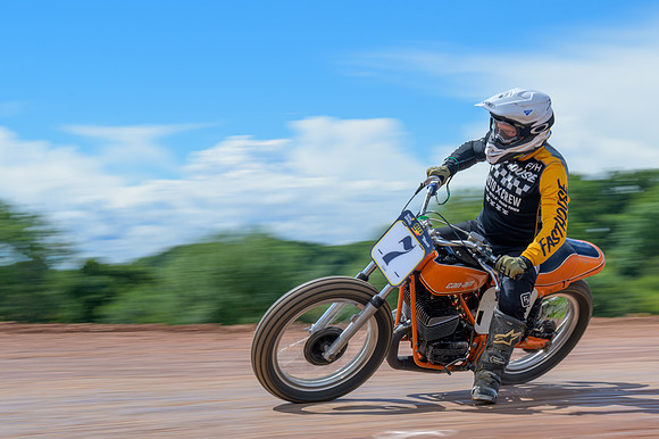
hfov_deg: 19.5
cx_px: 330
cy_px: 220
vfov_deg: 13.0
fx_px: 1921
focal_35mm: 105
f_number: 10
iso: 64
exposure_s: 1/100
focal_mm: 70
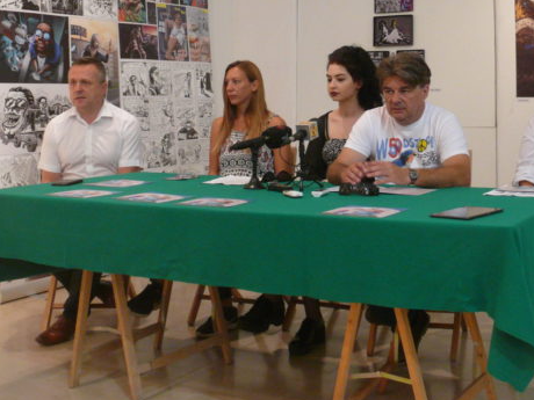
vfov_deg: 27.2
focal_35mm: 53
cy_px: 104
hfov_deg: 35.6
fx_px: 818
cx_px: 384
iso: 320
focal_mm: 7.4
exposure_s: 1/30
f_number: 2.8
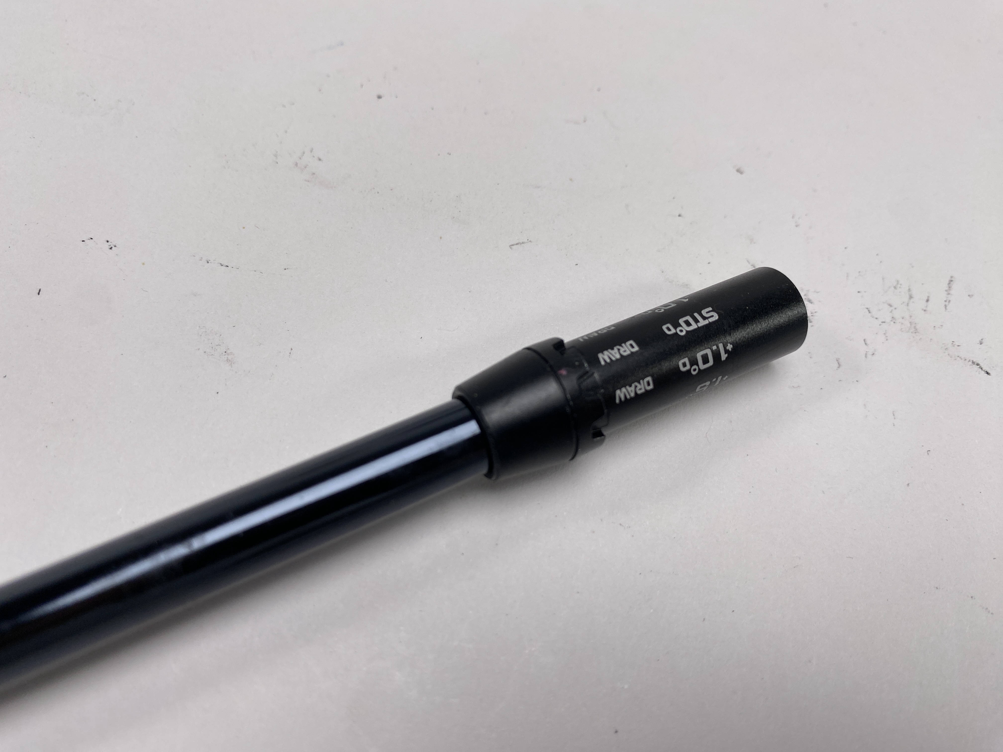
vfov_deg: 54.9
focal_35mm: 25
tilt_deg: -62.3
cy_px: 376
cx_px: 502
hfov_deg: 69.4
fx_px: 724
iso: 32
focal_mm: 4.25
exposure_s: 1/353
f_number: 1.8
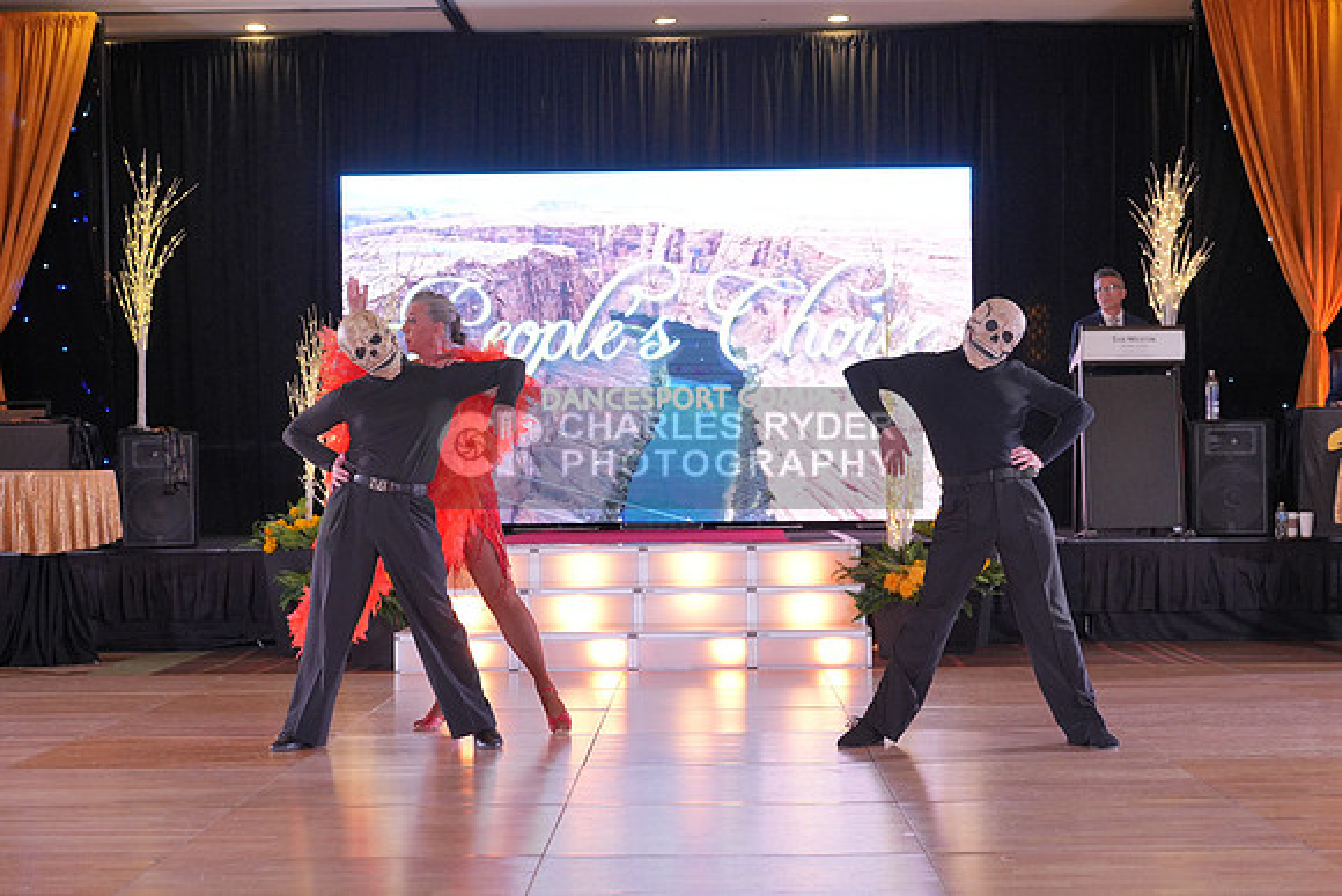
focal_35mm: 64
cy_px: 448
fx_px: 2386
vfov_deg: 21.3
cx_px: 671
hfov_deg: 31.4
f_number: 4
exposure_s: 1/400
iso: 2500
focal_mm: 64
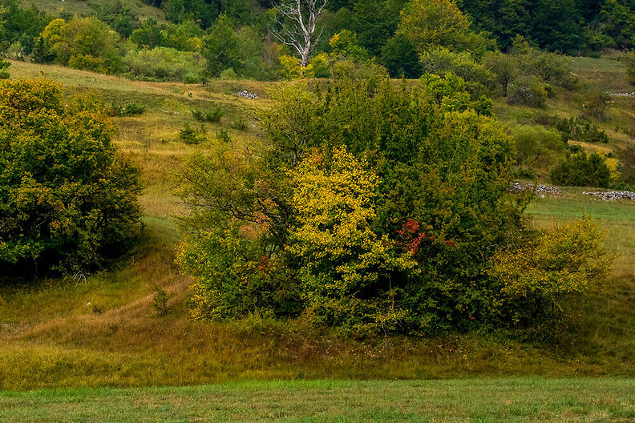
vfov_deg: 12.7
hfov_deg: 19.0
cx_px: 89
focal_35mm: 106
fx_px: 1870
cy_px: -24
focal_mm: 35
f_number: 4.5
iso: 100
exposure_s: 1/1000
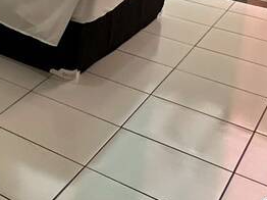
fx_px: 593
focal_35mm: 77
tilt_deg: -8.9
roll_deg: -1.3
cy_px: -128
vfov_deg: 16.8
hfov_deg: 19.3
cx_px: -212
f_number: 2.2
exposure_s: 1/120
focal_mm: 2.22
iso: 250
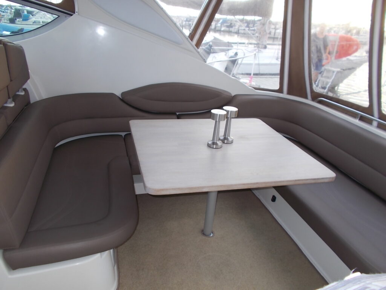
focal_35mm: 26
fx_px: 290
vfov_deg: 53.1
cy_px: 145
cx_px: 193
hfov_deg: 67.3
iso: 80
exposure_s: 1/30
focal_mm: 4.6
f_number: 3.2
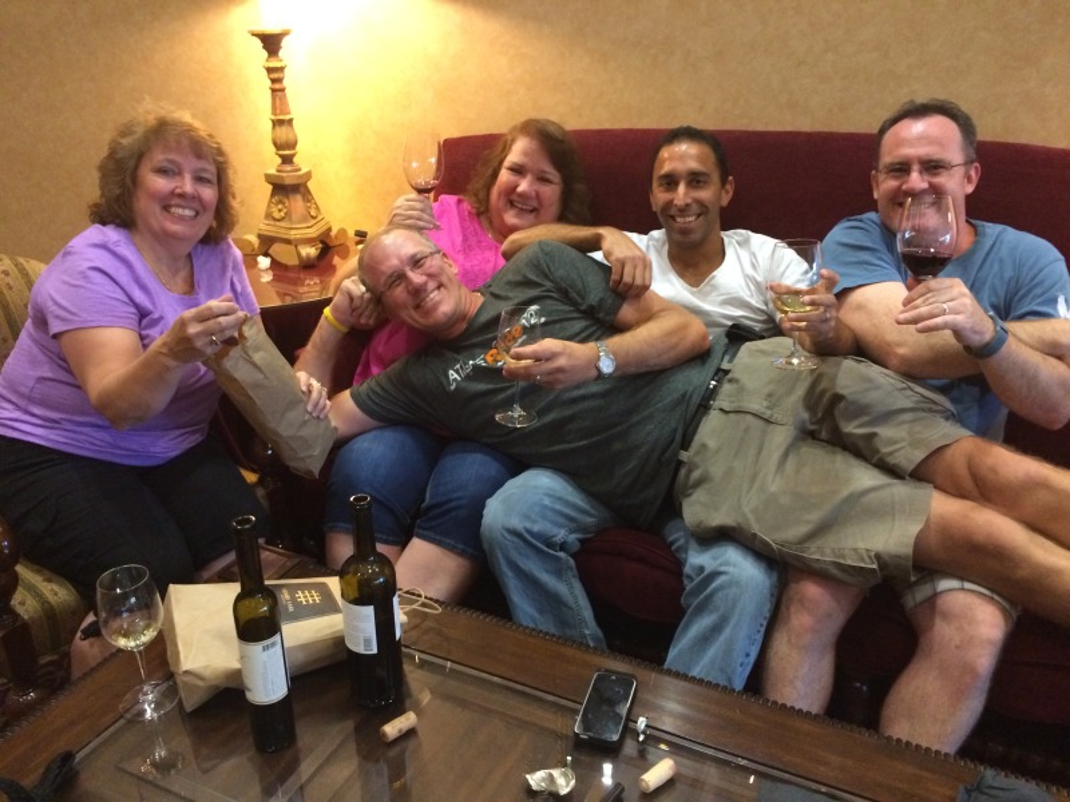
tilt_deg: -23.6
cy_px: 401
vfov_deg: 48.2
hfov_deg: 61.7
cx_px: 535
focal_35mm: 29
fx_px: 896
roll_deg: +1.2
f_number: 2.2
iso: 320
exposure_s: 1/30
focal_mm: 4.15
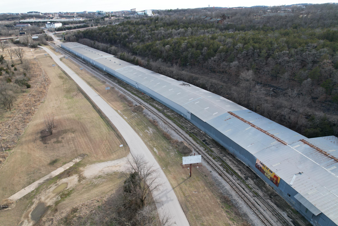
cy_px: 113
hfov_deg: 78.6
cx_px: 169
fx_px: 207
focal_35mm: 22
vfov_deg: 57.2
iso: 160
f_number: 2.8
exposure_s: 1/100
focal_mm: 8.38
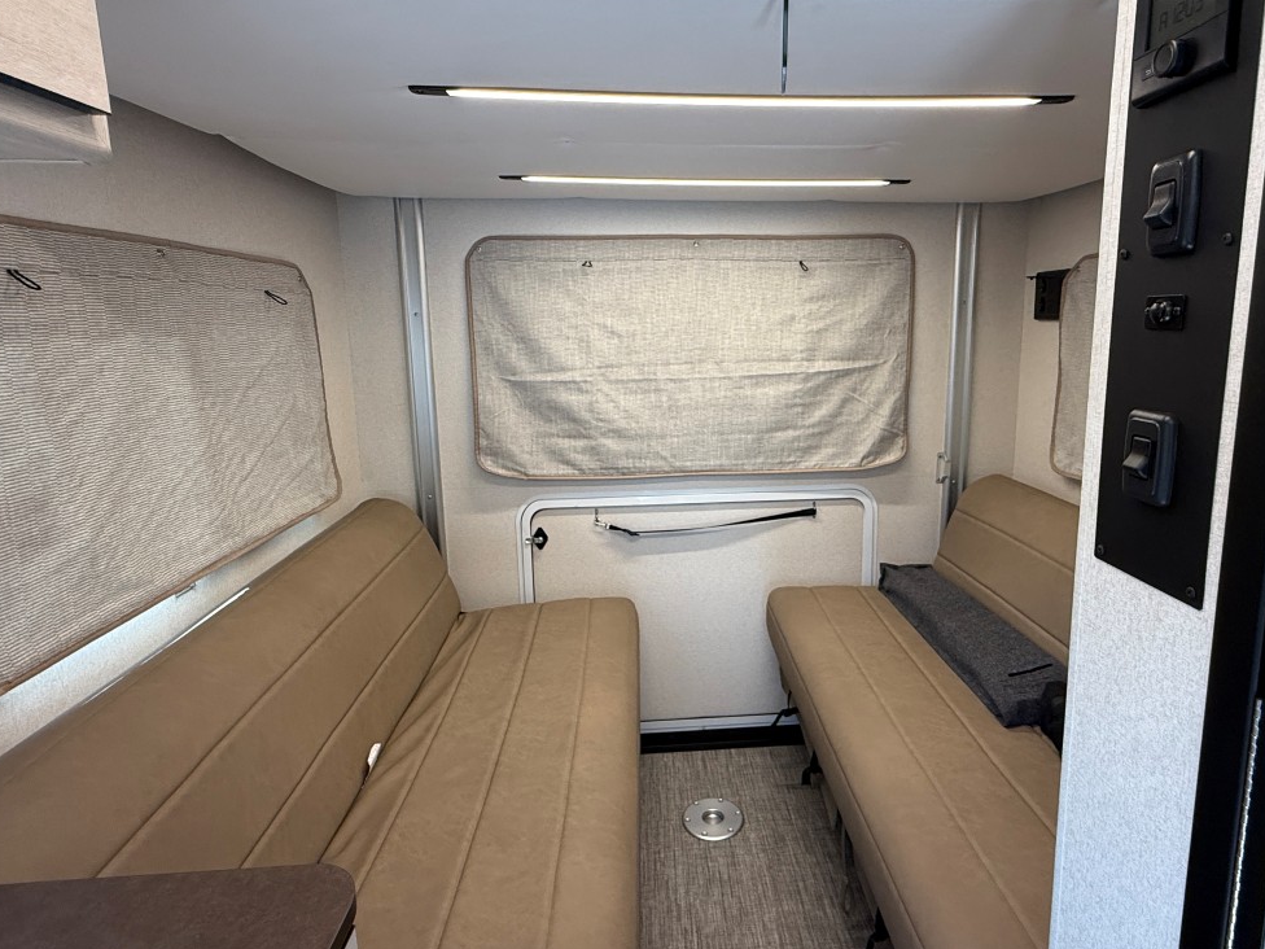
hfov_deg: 81.5
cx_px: 701
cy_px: 439
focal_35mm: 20
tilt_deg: -10.7
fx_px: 731
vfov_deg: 65.9
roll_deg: +1.9
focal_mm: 2.22
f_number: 2.2
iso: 200
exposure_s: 1/121
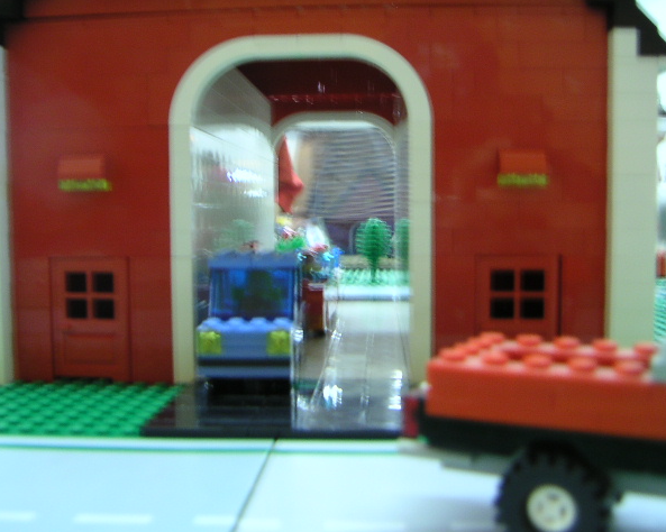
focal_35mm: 39
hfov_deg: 46.8
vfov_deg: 38.2
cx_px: 320
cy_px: 268
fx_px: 768
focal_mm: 4.8
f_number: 2.8
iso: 64
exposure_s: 1/2
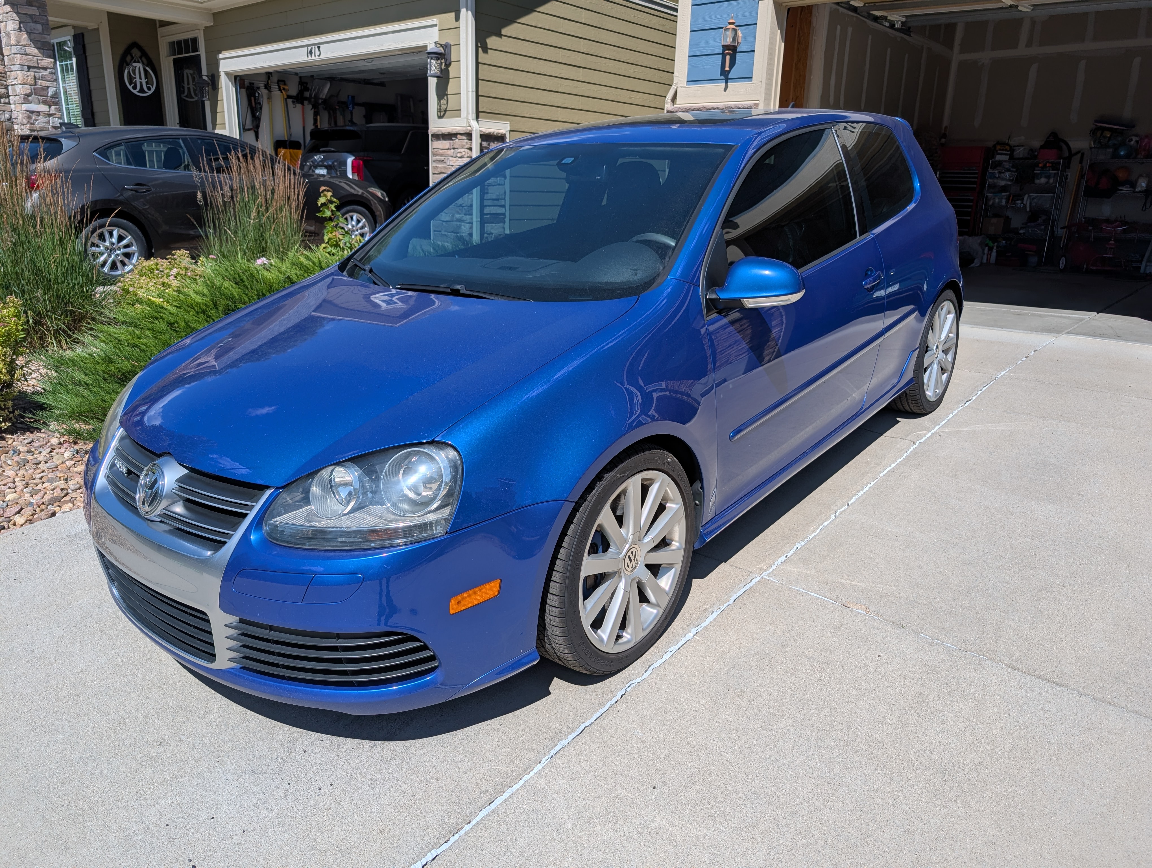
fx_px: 800
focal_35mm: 24
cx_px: 576
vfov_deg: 56.9
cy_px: 434
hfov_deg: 71.5
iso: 19
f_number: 1.68
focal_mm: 6.9
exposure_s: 1/7194
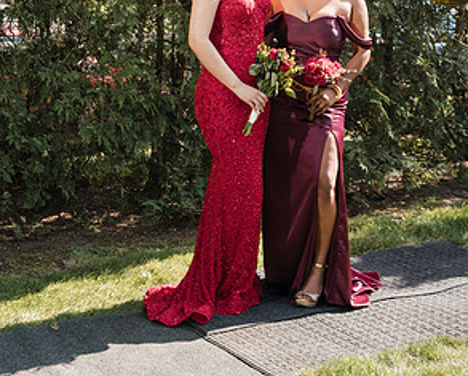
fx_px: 901
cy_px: 70
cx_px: 99
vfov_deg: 23.2
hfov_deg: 28.5
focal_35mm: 65
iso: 200
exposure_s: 1/250
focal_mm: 35
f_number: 5
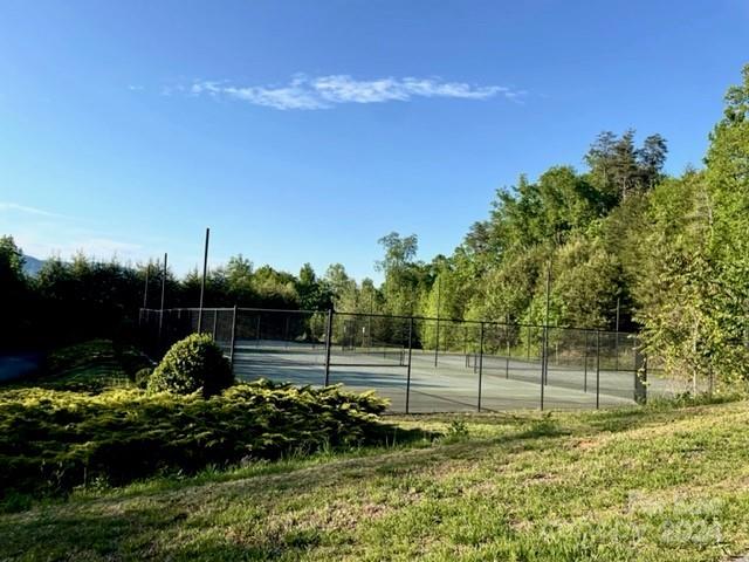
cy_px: 281
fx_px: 563
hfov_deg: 67.3
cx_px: 374
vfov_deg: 53.1
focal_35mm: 26
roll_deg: -2.9
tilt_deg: +5.1
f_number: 1.6
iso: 32
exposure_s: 1/2132
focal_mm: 4.2
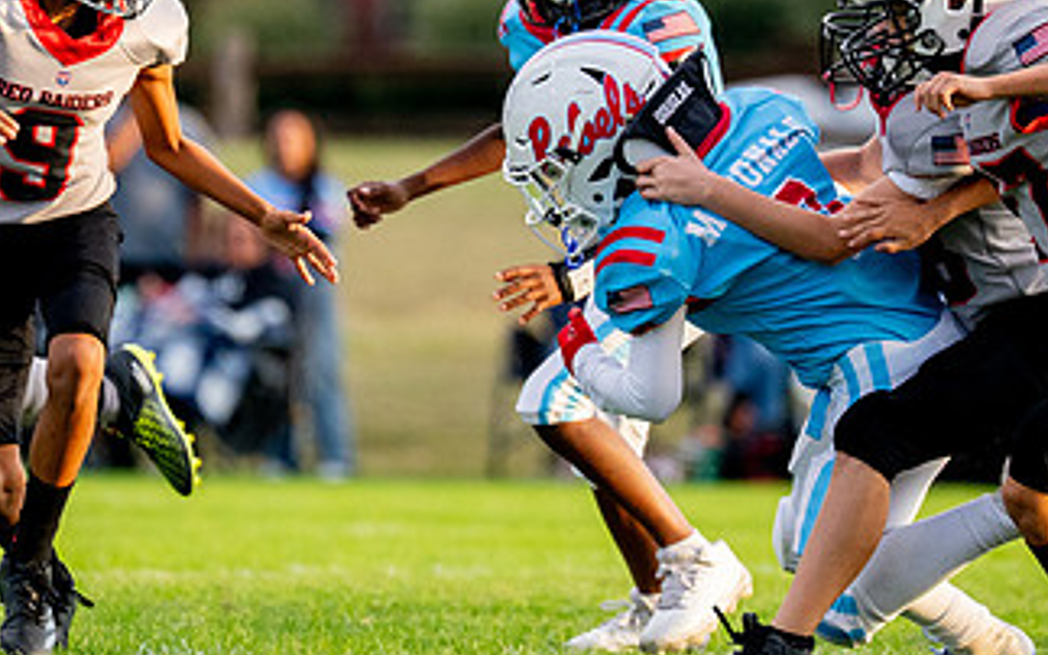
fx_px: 17625
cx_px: 505
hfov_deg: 3.4
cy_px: 139
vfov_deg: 2.1
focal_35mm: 617
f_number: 2.8
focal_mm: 200
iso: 640
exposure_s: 1/2000
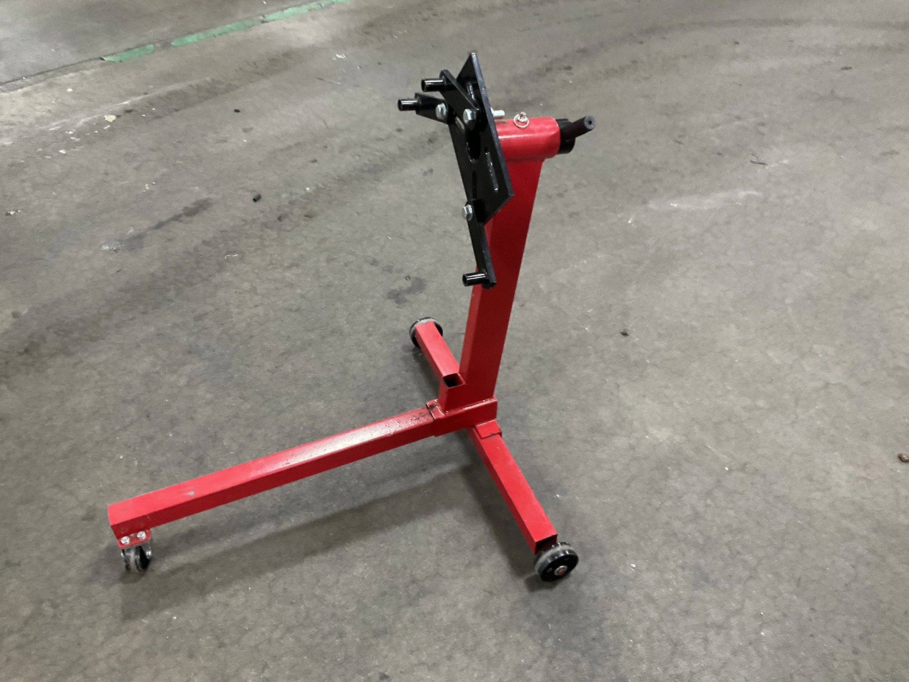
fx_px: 762
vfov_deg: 48.2
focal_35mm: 29
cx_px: 454
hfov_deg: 61.7
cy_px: 341
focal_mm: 3
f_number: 1.8
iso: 320
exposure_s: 1/40
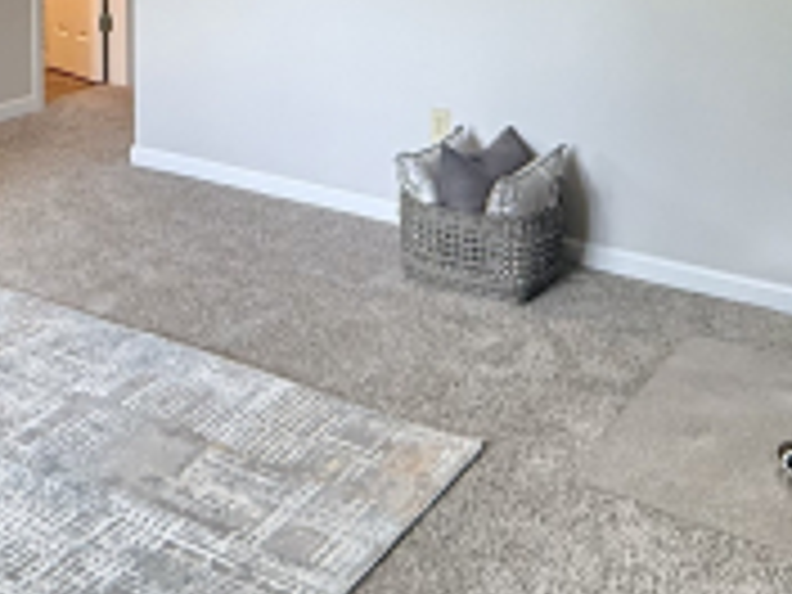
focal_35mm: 53
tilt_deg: -0.4
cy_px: -148
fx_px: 1213
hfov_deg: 35.7
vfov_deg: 24.5
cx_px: 245
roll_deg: +1.2
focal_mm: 2.22
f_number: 2.2
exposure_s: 1/120
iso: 200
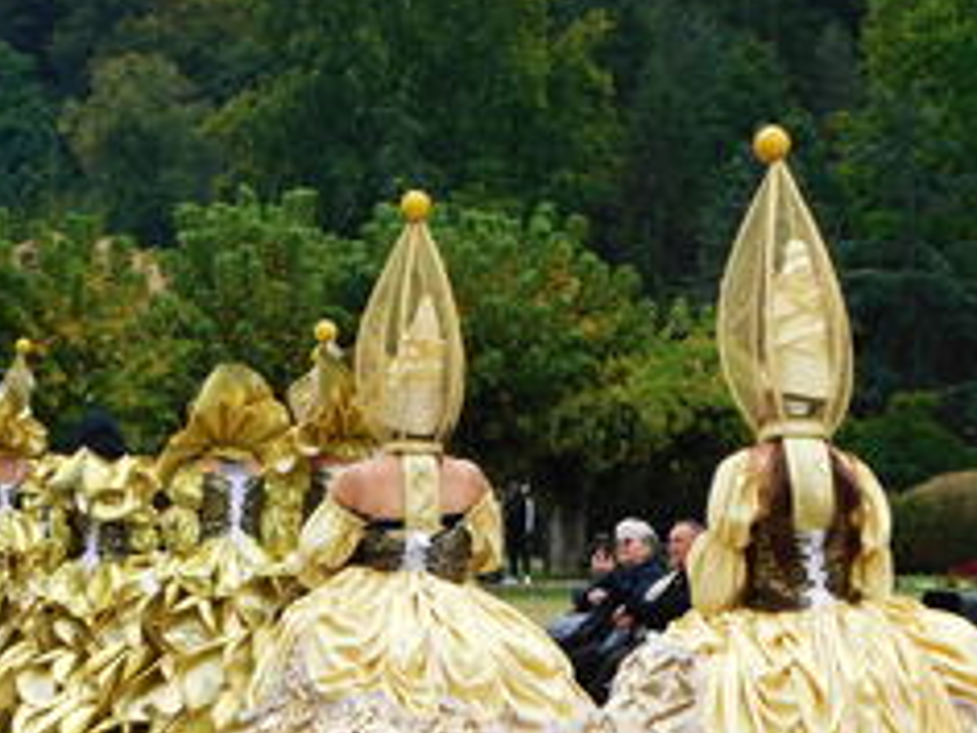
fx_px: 3302
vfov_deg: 12.6
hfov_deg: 16.7
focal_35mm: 117
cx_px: 161
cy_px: 470
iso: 125
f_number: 4
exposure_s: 1/250
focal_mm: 10.4
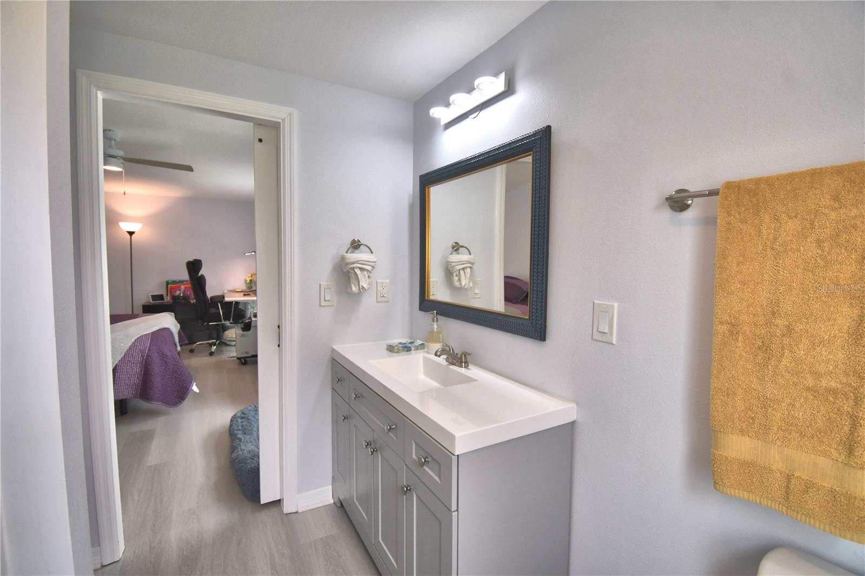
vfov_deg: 77.3
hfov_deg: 100.4
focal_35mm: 15
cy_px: 288
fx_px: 360
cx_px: 432
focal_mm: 10
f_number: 4.5
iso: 400
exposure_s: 1/125
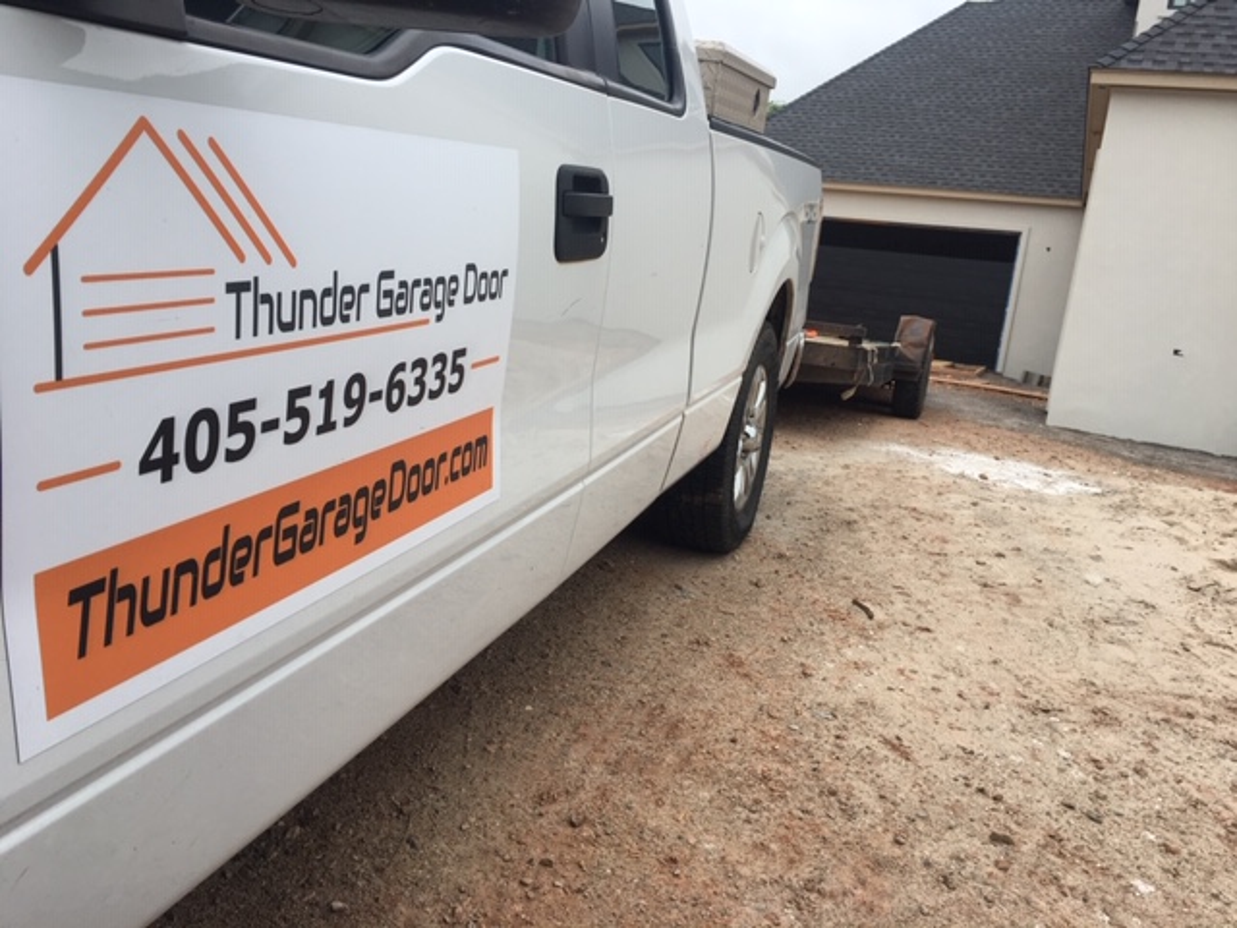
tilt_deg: -8.9
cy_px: 464
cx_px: 618
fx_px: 1036
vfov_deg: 48.2
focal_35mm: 29
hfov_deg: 61.7
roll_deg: -6.9
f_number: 2.2
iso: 25
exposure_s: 1/578
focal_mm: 4.15
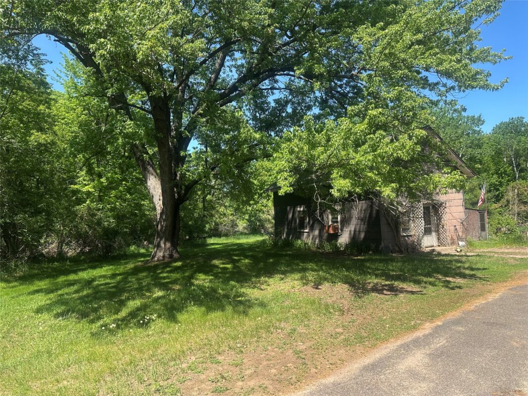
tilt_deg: +2.1
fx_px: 366
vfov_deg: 56.8
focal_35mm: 24
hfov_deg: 71.6
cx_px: 264
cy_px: 198
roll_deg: +1.7
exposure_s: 1/1664
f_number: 1.78
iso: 80
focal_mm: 6.86
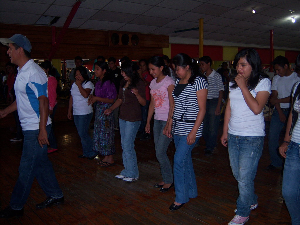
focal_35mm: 36
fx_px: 312
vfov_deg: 39.7
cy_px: 112
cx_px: 150
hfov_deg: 51.4
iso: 160
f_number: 2.8
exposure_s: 1/60
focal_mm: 7.5
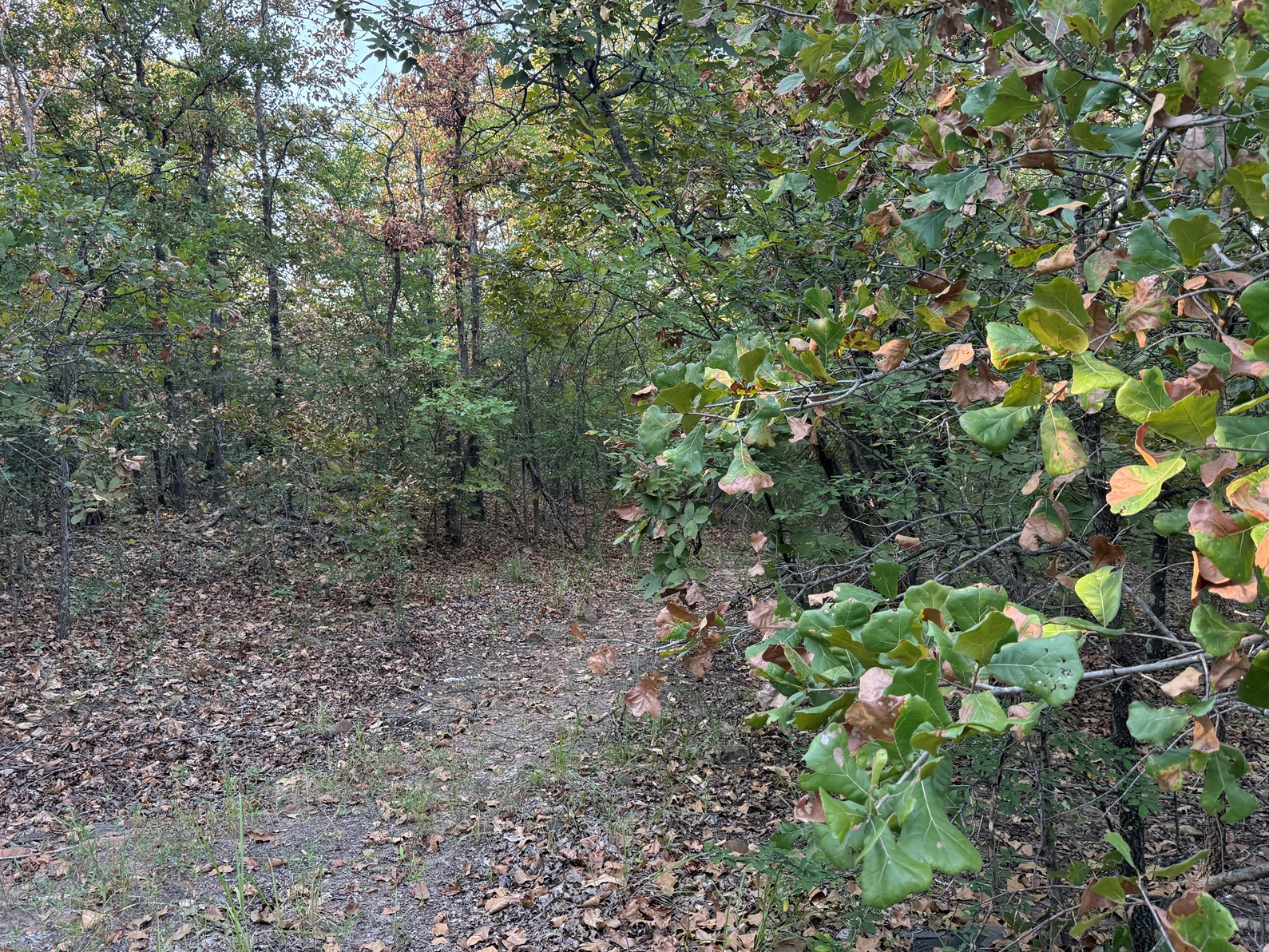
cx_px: 597
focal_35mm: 29
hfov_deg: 61.6
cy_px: 425
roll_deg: +2.9
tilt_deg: +0.4
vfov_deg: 48.2
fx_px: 1063
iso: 160
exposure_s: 1/234
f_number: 1.78
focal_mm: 6.76
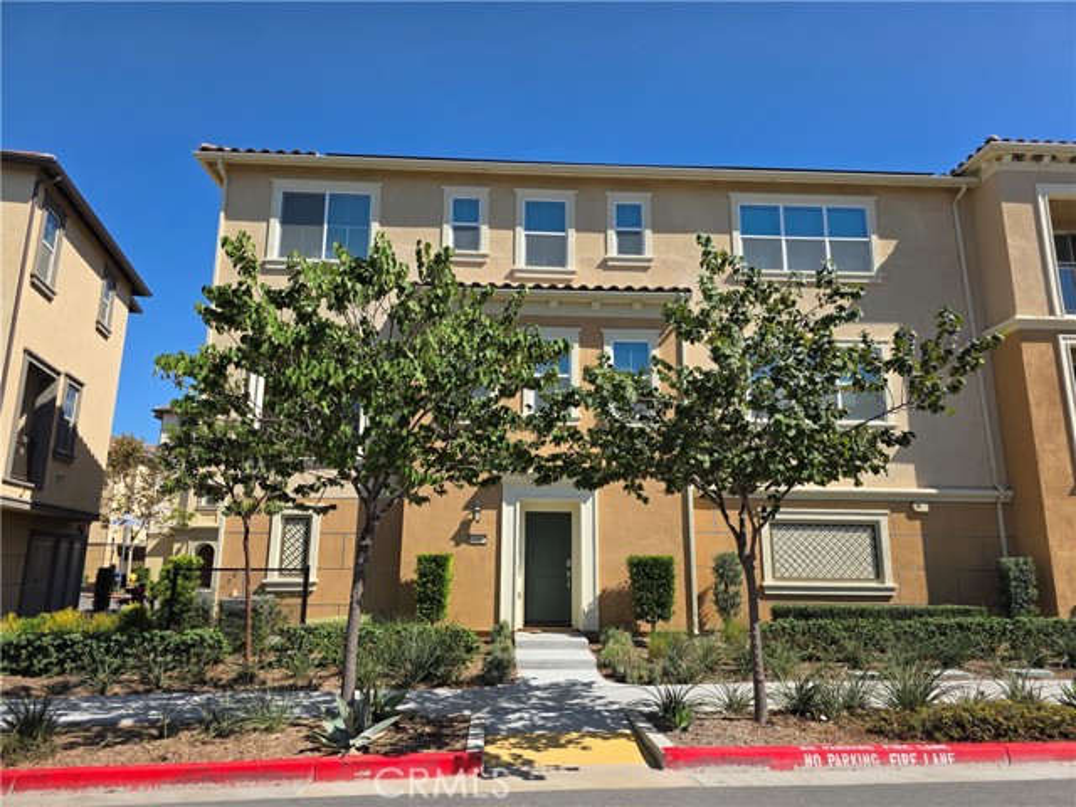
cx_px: 538
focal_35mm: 23
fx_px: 715
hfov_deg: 73.9
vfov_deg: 58.9
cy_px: 404
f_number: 1.7
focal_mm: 6.3
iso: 80
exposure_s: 1/5778
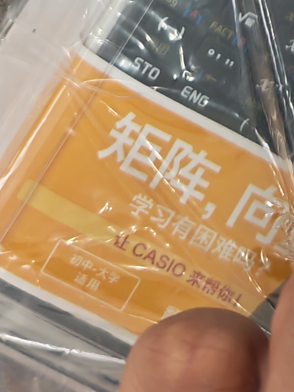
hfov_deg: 12.8
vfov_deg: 15.0
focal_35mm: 112
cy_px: -343
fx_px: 1269
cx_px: 364
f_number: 1.9
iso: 160
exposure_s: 1/50
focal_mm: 6.67
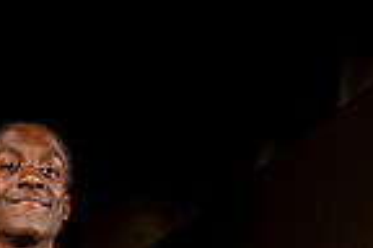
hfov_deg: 26.2
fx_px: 777
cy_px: 555
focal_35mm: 75
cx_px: 41
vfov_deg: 14.0
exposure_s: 1/125
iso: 250
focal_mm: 24
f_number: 7.1
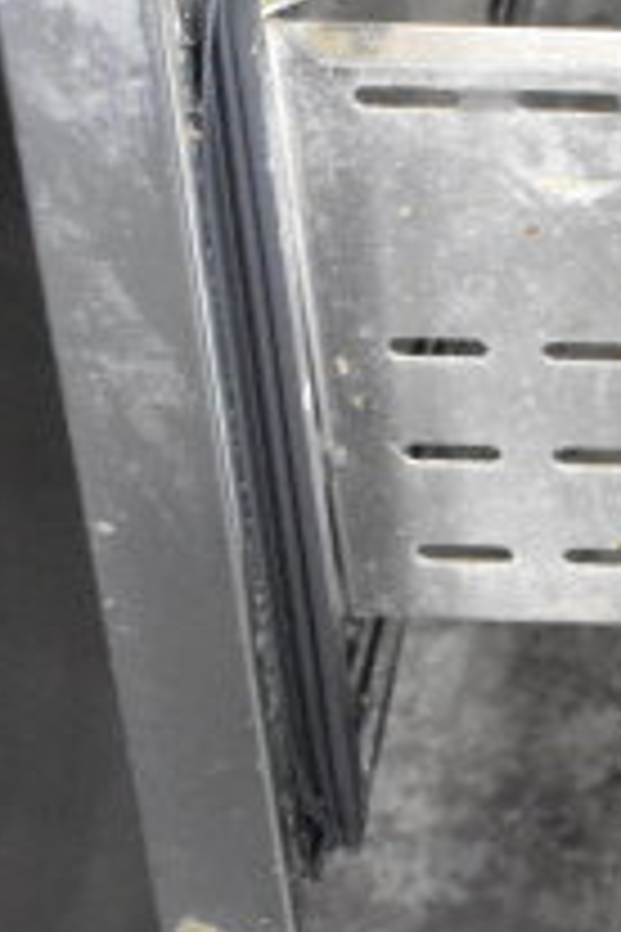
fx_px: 4114
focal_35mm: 159
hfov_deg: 8.1
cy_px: 380
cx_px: 1336
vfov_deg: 12.9
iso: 6400
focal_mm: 24
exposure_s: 1/125
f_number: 5.6
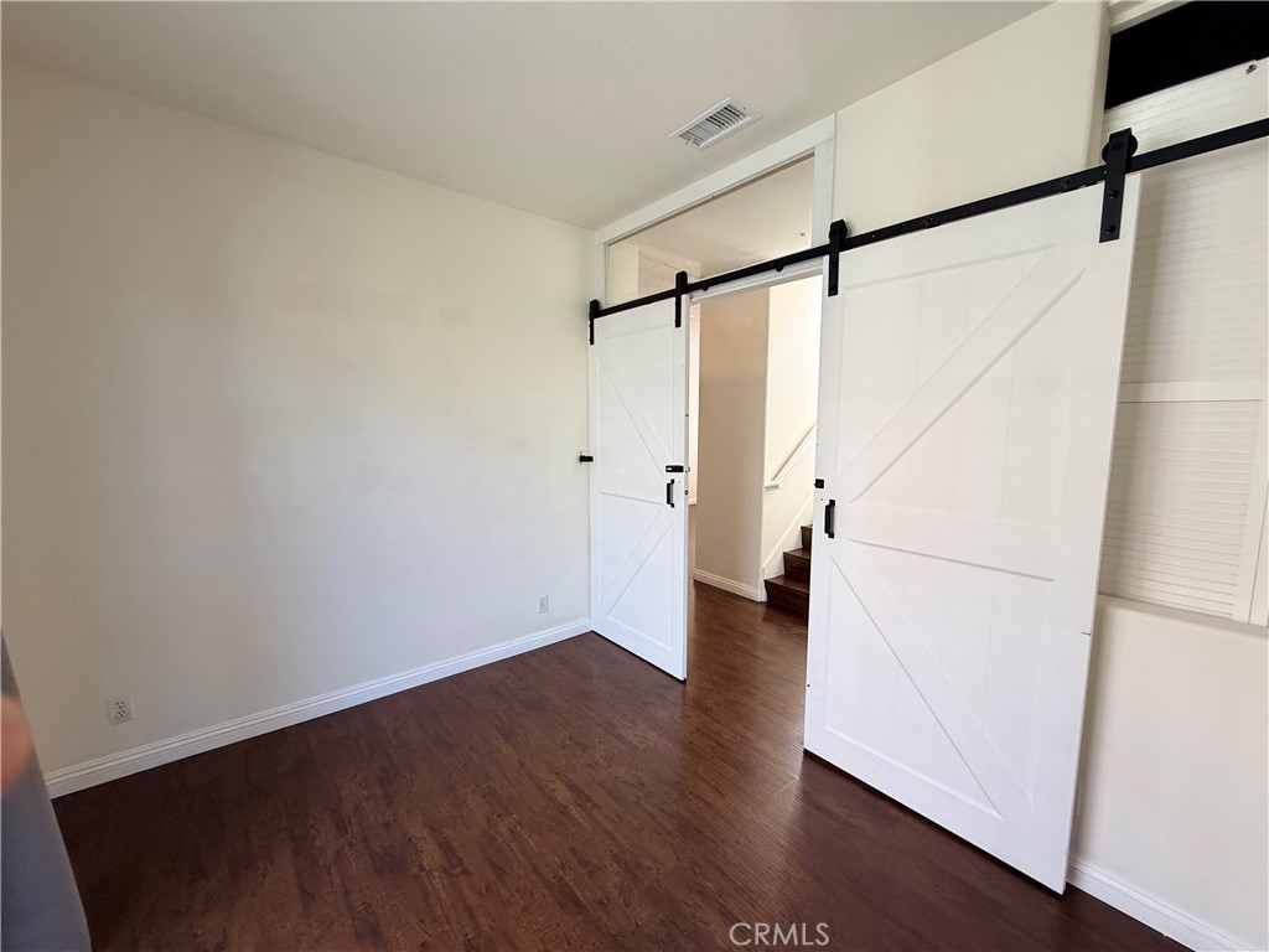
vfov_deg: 85.7
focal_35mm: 14
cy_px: 476
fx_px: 513
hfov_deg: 102.1
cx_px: 634
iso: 200
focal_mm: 2.22
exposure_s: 1/121
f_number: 2.2
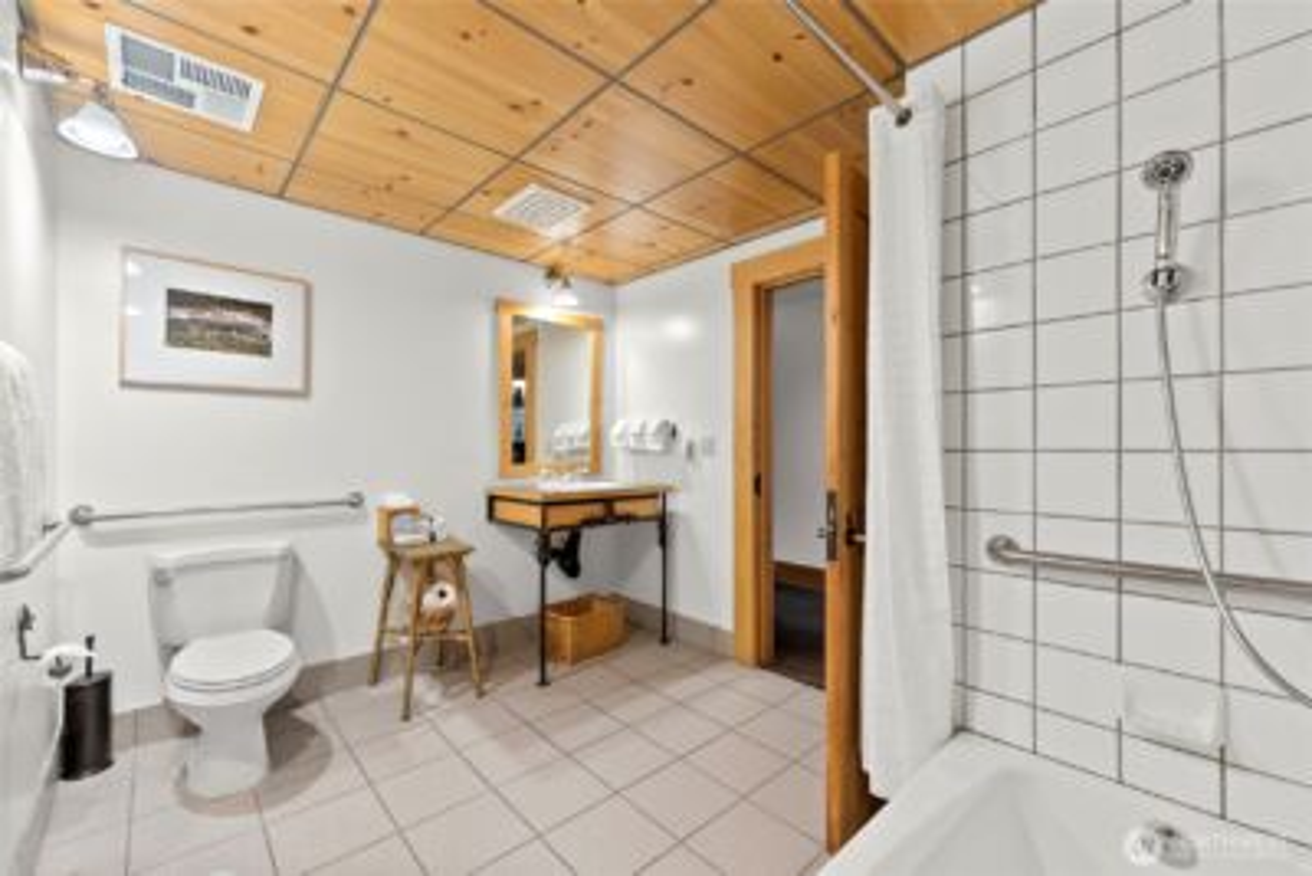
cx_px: 656
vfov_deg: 81.3
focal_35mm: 14
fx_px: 510
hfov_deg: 104.2
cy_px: 438
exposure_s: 1/25
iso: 400
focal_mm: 14
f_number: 2.8
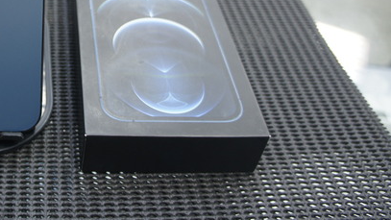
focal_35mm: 50
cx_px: 52
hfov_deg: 38.9
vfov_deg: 23.1
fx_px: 518
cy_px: 8
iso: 320
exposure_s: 1/30
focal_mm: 18
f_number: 3.5
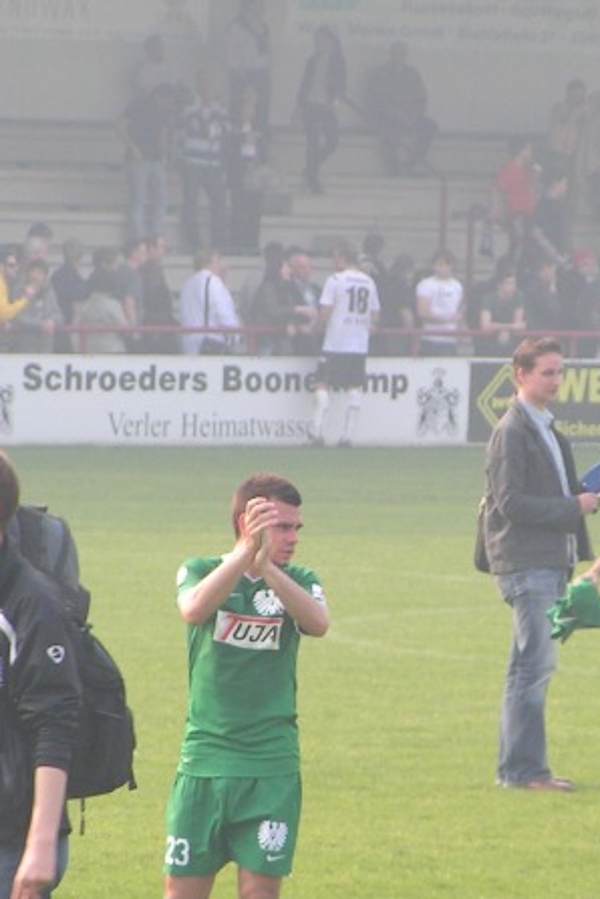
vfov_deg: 4.7
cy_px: 473
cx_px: 499
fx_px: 10974
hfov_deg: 3.1
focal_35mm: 439
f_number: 4
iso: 50
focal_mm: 36.1
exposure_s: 1/250
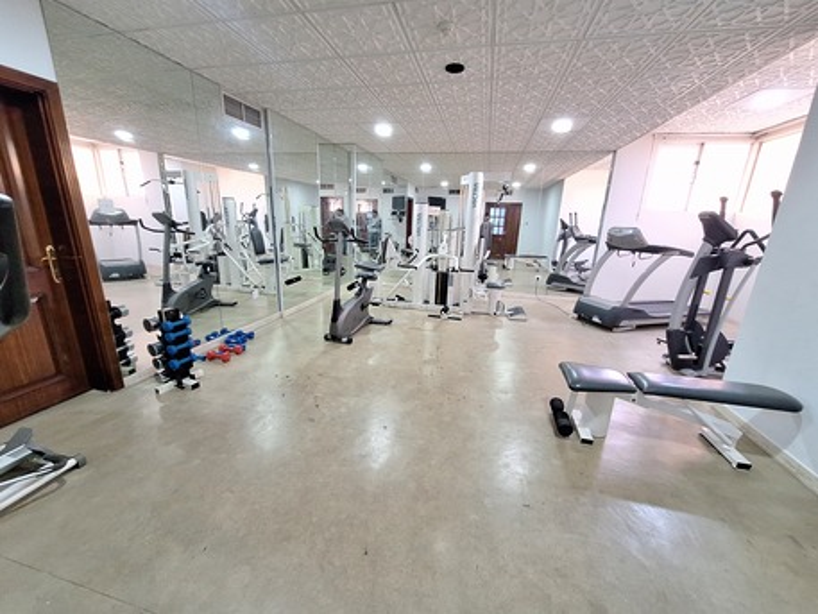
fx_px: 307
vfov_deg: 89.9
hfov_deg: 106.2
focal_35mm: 13
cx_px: 409
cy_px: 307
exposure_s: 1/25
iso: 320
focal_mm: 1.74
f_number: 2.2
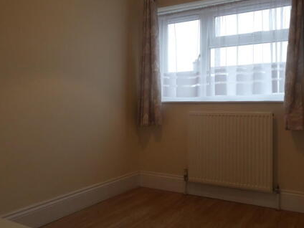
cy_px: 109
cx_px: 169
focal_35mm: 33
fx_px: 290
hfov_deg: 55.2
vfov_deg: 42.9
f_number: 3.3
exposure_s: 1/60
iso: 125
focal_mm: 4.3
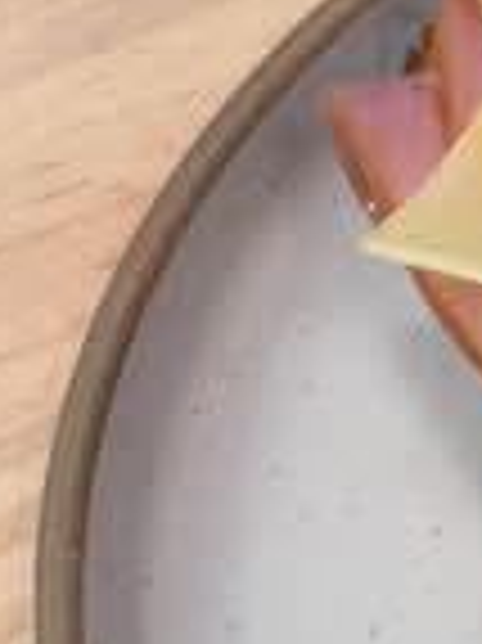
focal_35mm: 246
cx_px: 1140
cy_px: 552
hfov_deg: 5.8
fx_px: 4574
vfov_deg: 8.0
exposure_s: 1/50
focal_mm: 6.86
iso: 160
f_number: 1.78
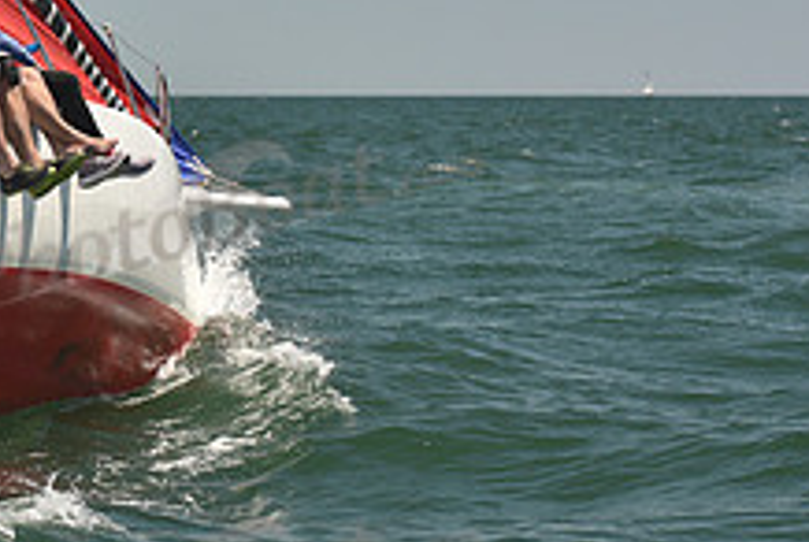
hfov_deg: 10.8
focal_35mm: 186
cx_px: -230
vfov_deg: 7.4
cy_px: 76
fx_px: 4185
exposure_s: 1/800
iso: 250
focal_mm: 70
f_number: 5.6
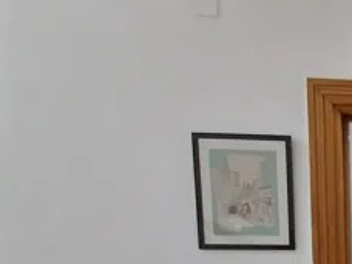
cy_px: 265
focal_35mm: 40
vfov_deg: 33.0
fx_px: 407
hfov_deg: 31.9
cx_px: 485
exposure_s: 1/50
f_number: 2.2
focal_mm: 1.3
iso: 125
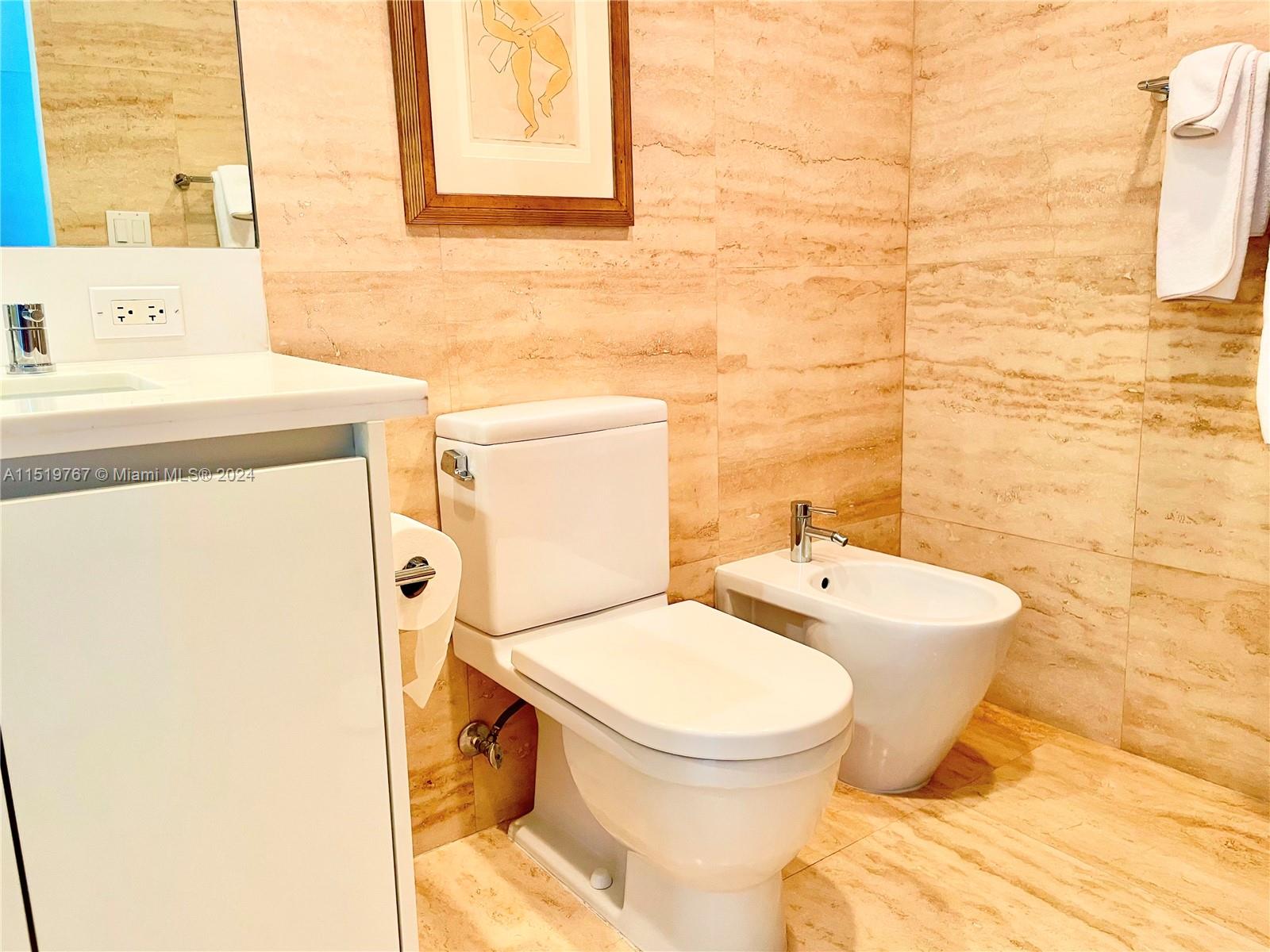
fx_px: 954
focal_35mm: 26
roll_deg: +1.9
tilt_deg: -10.1
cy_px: 476
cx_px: 635
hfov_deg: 67.3
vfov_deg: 53.1
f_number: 1.6
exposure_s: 1/60
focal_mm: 4.2
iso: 160
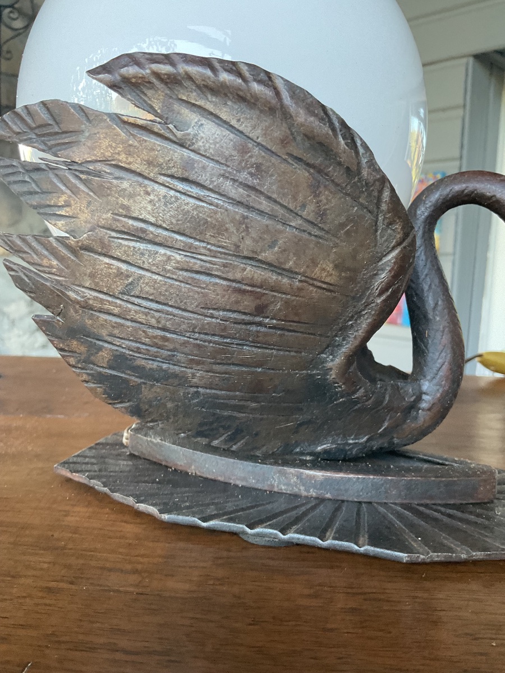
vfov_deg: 61.7
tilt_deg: -6.2
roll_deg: -1.2
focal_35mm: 29
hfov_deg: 48.2
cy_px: 336
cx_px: 252
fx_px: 564
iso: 200
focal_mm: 3
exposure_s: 1/60
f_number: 1.8
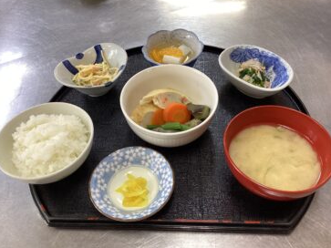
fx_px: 306
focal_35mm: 32
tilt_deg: -48.7
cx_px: 168
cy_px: 122
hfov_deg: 56.8
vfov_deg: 44.1
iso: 125
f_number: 2.4
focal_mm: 3.3
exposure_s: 1/60
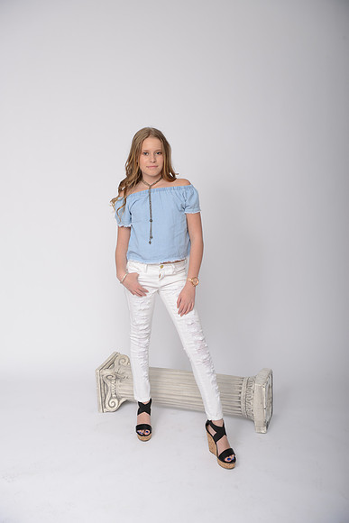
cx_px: 174
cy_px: 262
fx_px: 552
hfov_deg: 35.1
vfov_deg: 50.7
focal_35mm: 38
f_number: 8
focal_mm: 38
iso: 125
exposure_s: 1/250
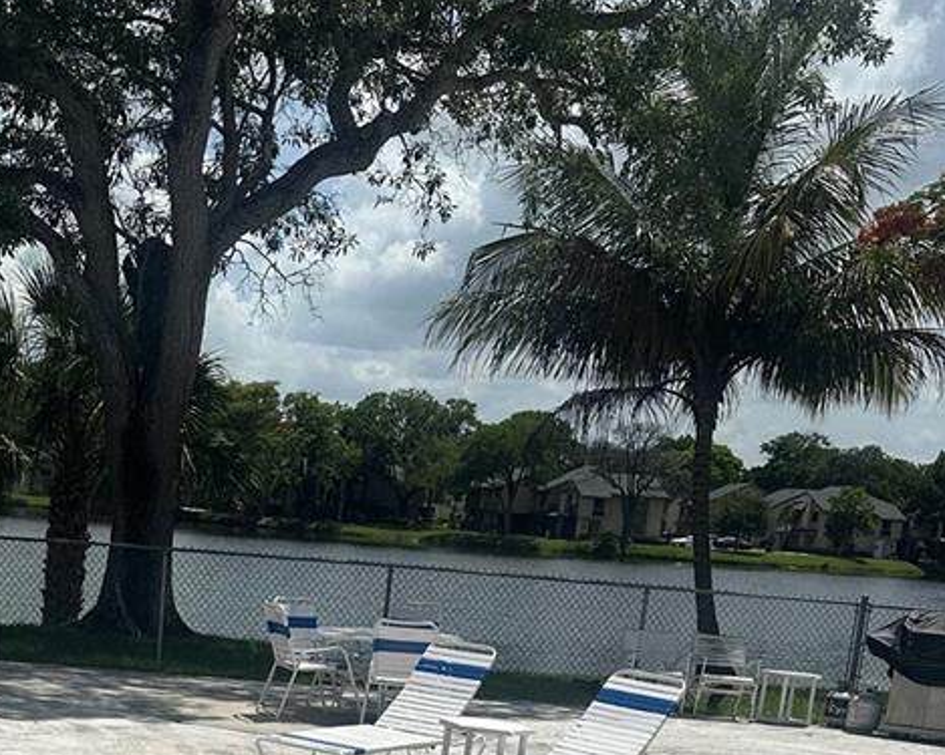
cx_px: 248
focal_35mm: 60
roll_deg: -7.7
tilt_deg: -14.6
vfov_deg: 23.3
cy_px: 900
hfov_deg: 31.0
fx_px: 1678
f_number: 1.78
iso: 80
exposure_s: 1/10753
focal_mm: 6.86
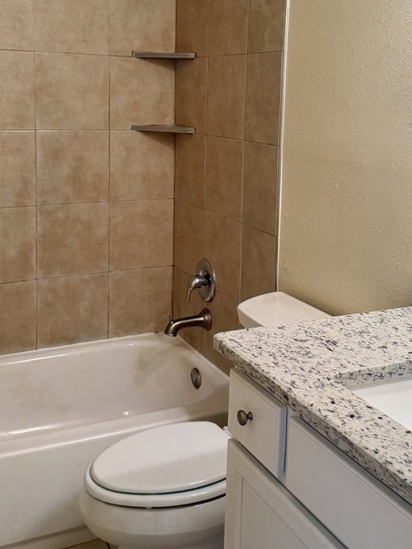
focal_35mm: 43
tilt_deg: -7.7
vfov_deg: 43.2
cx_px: 203
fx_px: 683
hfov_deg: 33.6
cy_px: 179
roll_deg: -1.3
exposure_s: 1/120
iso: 400
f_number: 1.78
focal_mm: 6.76
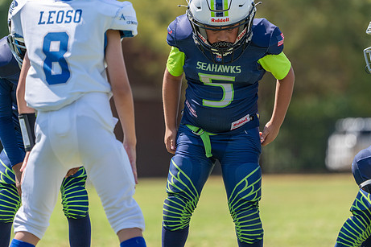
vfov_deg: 3.2
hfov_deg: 4.8
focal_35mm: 431
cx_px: 221
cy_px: 105
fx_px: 4440
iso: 400
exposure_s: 1/1250
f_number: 5.6
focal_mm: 333
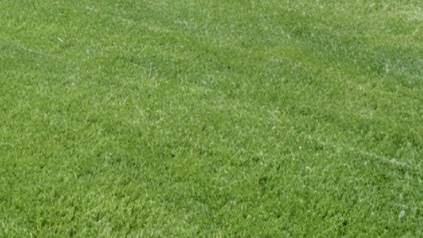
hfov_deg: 28.2
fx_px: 763
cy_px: -253
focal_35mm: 68
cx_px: -41
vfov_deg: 14.4
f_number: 7.1
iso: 3200
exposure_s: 1/5000
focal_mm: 17
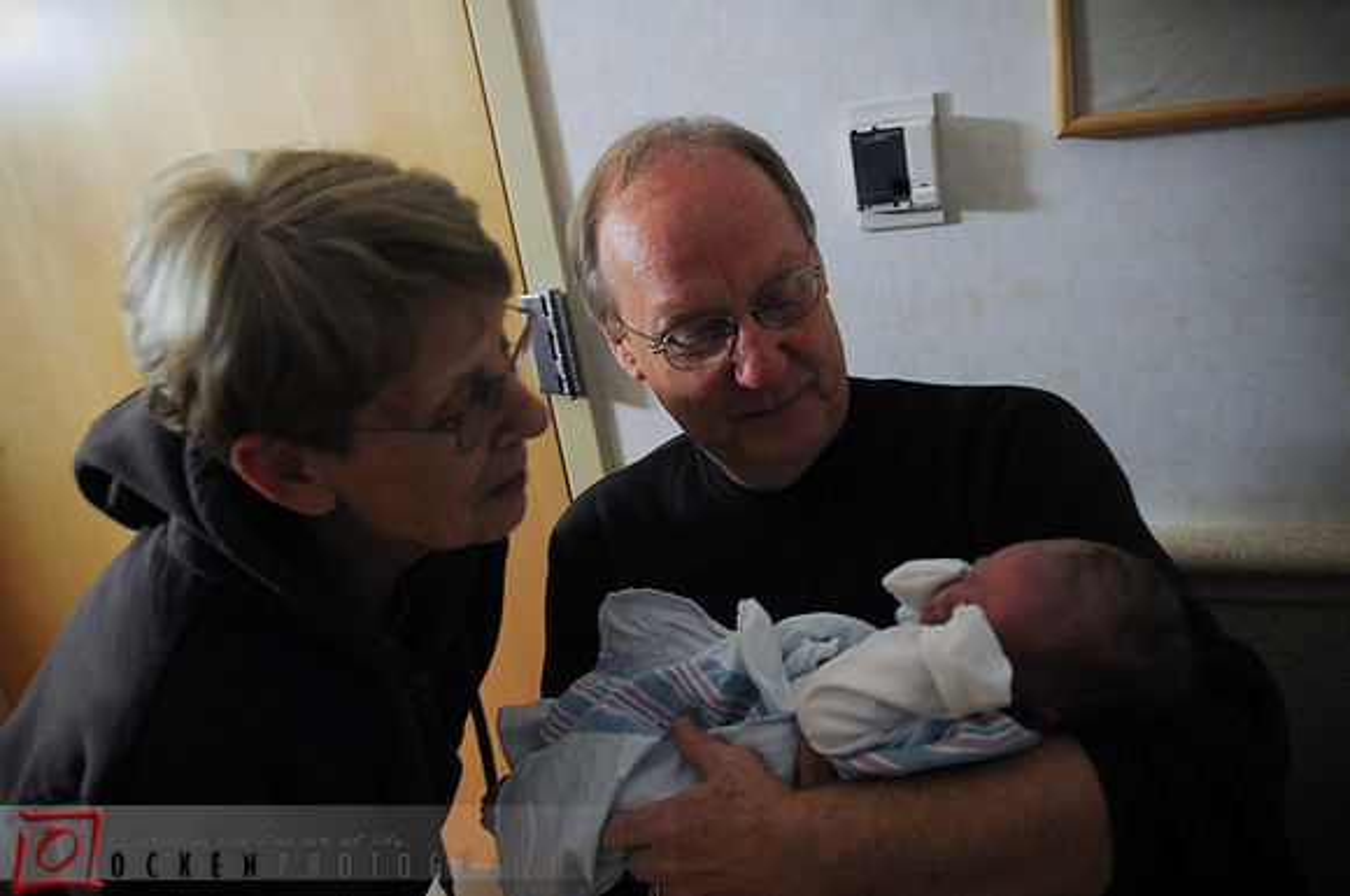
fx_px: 1123
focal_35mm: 30
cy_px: 448
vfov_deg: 43.5
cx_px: 675
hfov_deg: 62.0
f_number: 2.8
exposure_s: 1/10
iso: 400
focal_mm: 20
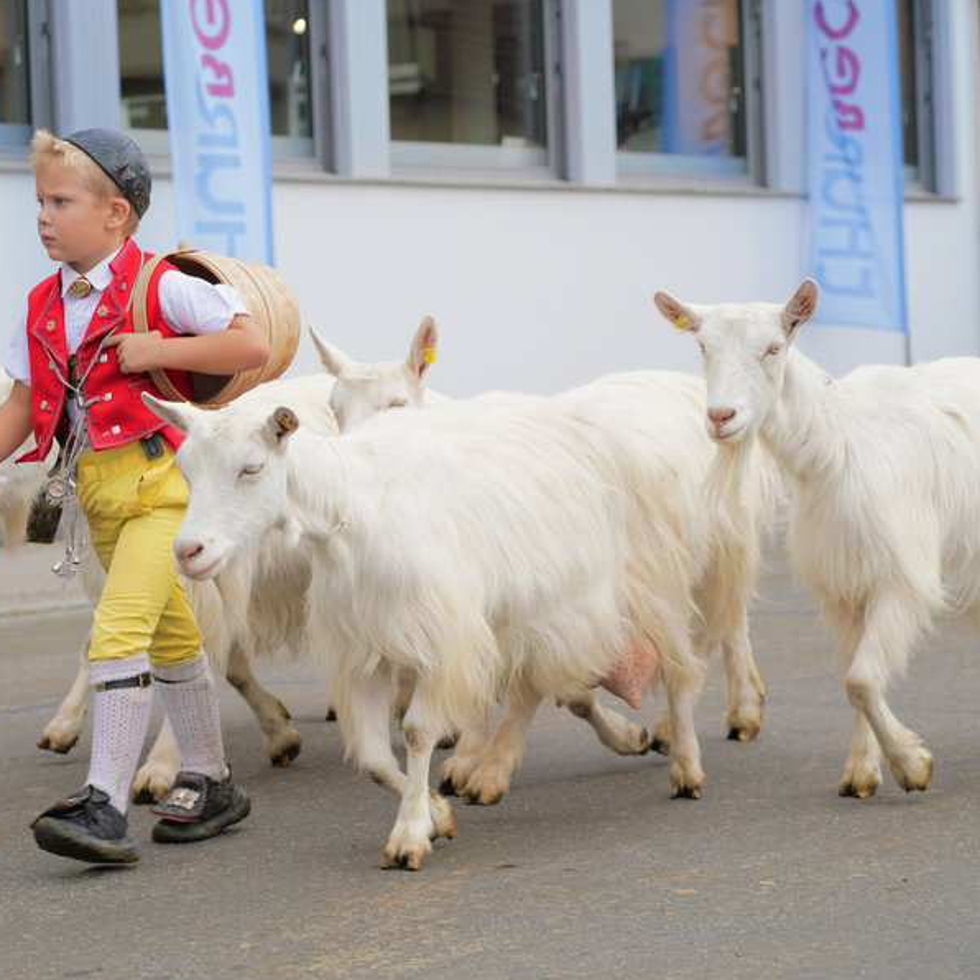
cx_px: 408
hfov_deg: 16.0
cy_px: 488
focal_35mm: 109
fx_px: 3491
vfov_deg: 16.0
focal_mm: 85
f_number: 5.6
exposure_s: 1/320
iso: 100
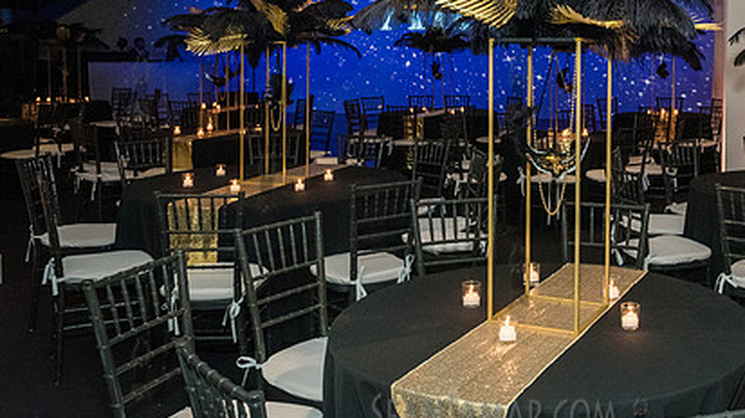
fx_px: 829
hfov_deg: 46.6
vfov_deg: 27.7
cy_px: 84
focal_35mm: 42
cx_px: 559
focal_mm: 26
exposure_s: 1/160
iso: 4000
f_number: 4.5
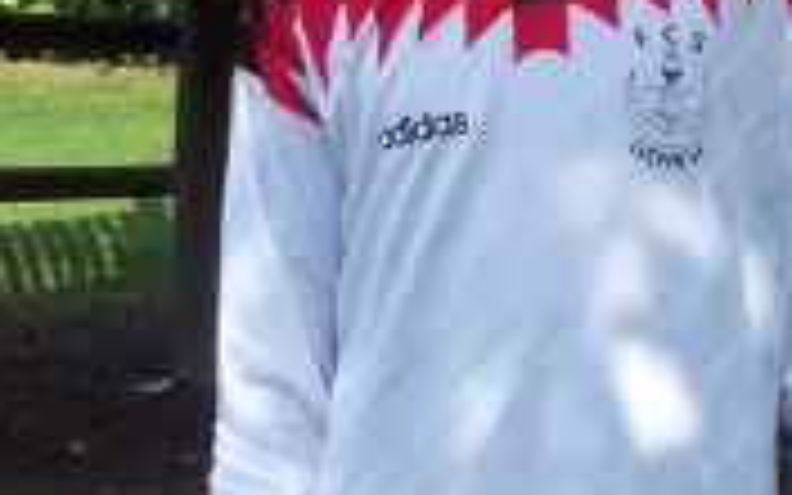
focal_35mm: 131
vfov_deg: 9.9
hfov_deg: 15.9
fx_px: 2828
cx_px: 558
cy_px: -104
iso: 80
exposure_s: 1/249
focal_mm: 5.6
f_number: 5.1
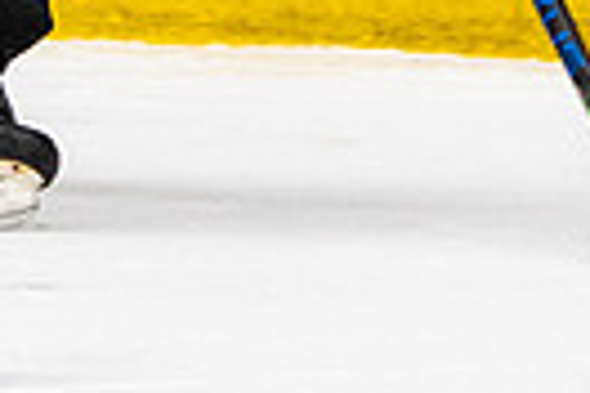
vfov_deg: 0.9
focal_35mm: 1483
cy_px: -639
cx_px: 56
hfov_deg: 1.4
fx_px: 24303
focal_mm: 135
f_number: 2.8
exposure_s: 1/640
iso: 1600
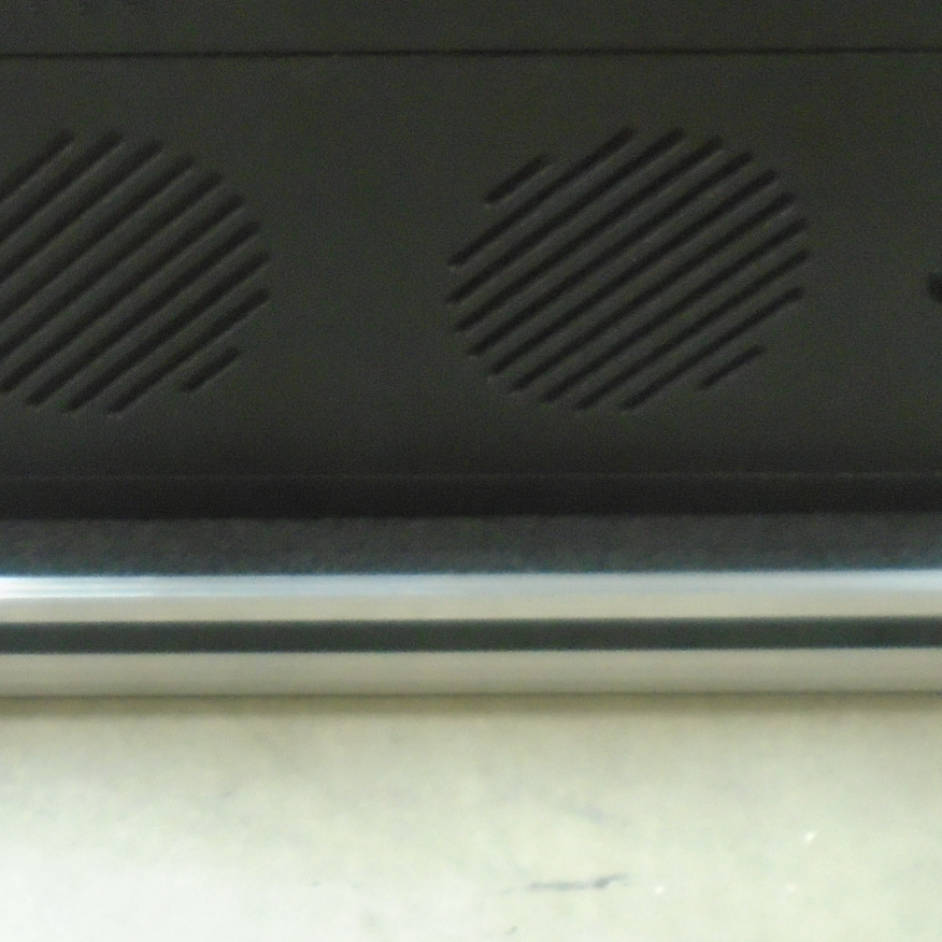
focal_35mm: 68
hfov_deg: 24.7
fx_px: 2094
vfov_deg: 25.0
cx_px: 114
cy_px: 194
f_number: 3.2
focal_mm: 4.6
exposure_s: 1/13
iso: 400
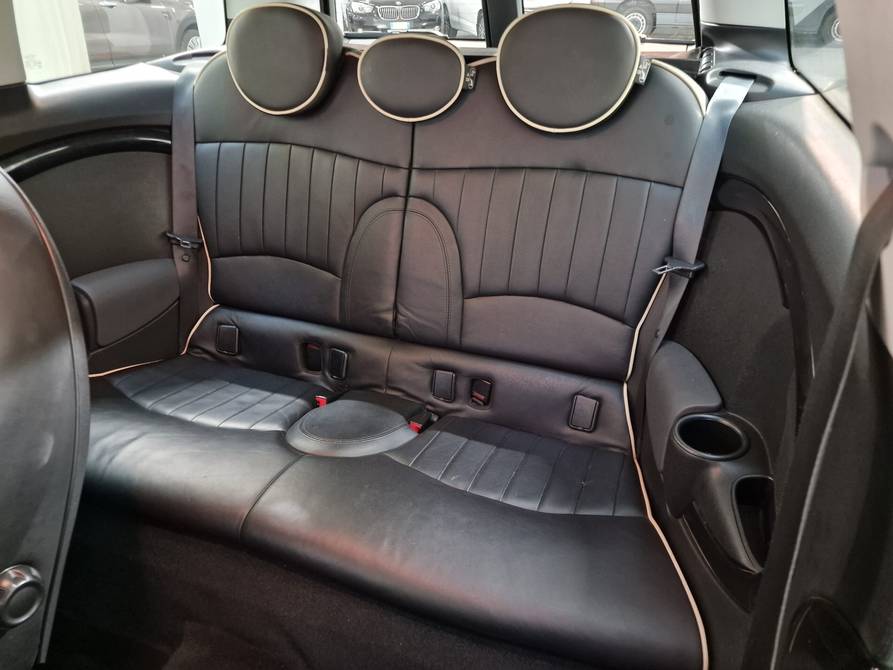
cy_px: 335
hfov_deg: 73.9
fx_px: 593
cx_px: 446
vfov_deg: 58.9
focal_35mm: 23
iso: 500
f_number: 1.8
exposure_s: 1/10
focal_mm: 6.4
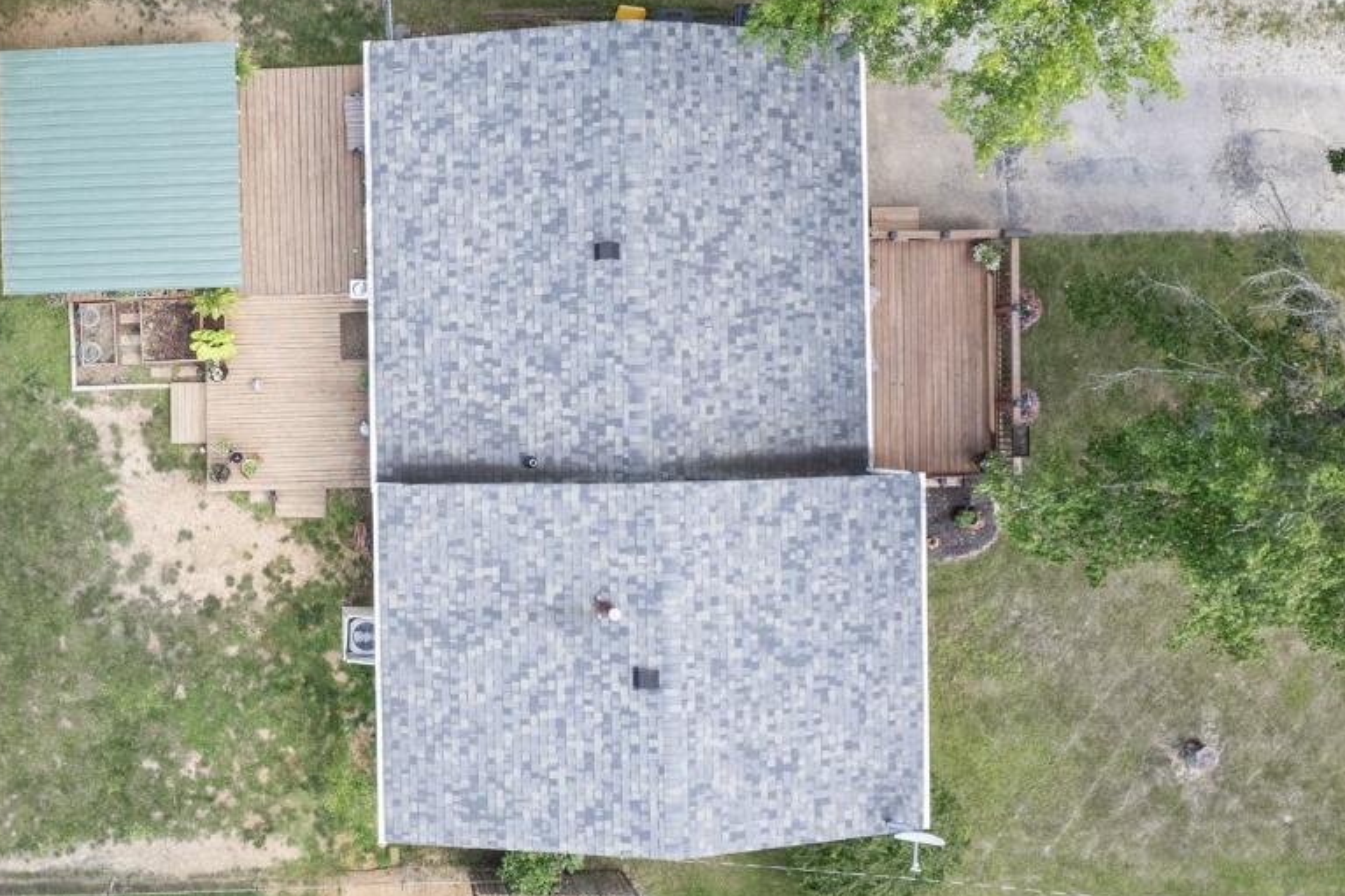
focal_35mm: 43
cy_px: 406
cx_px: 333
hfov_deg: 43.9
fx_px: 1606
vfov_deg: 31.2
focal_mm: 8.38
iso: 100
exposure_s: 1/350
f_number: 2.8
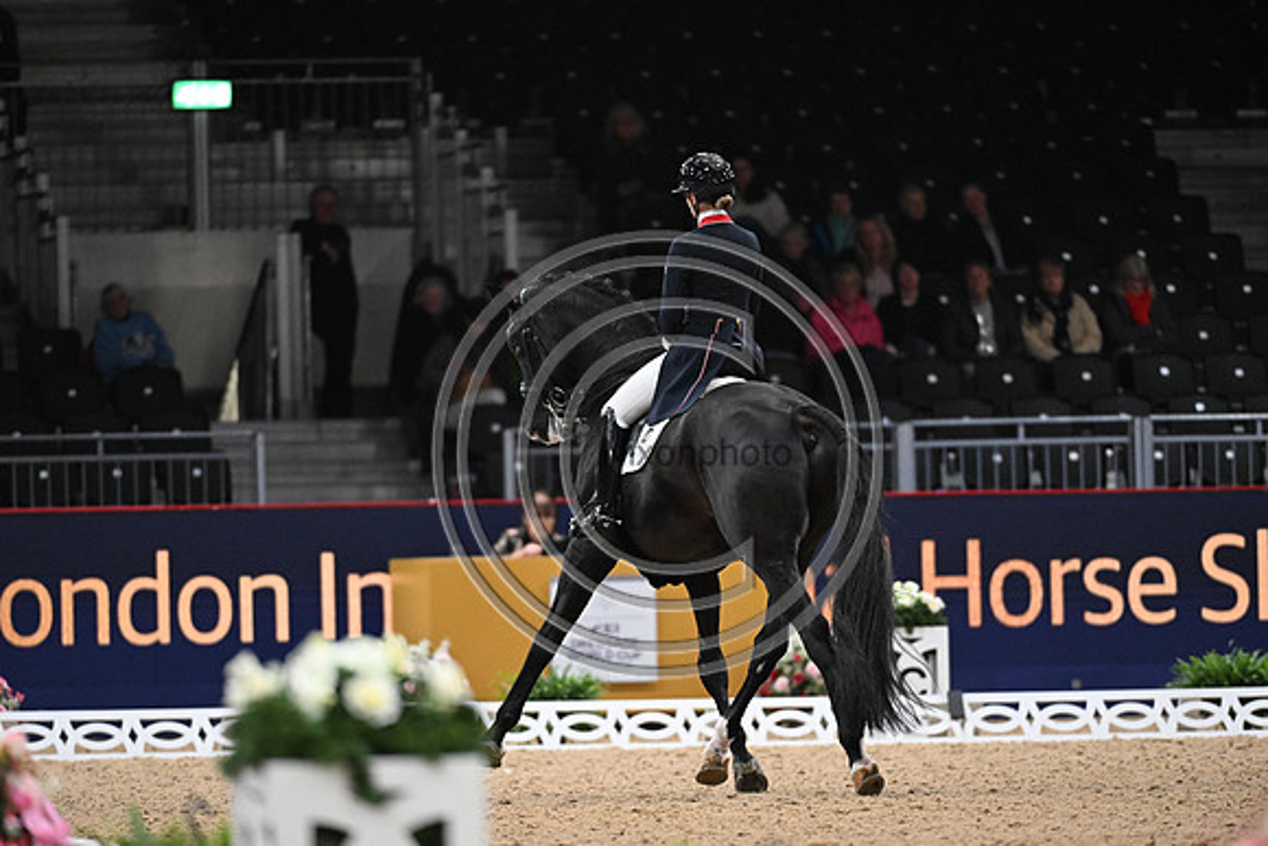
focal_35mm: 380
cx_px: 634
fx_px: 13387
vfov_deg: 3.6
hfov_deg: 5.4
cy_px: 423
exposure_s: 1/640
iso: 6400
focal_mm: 380
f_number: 4
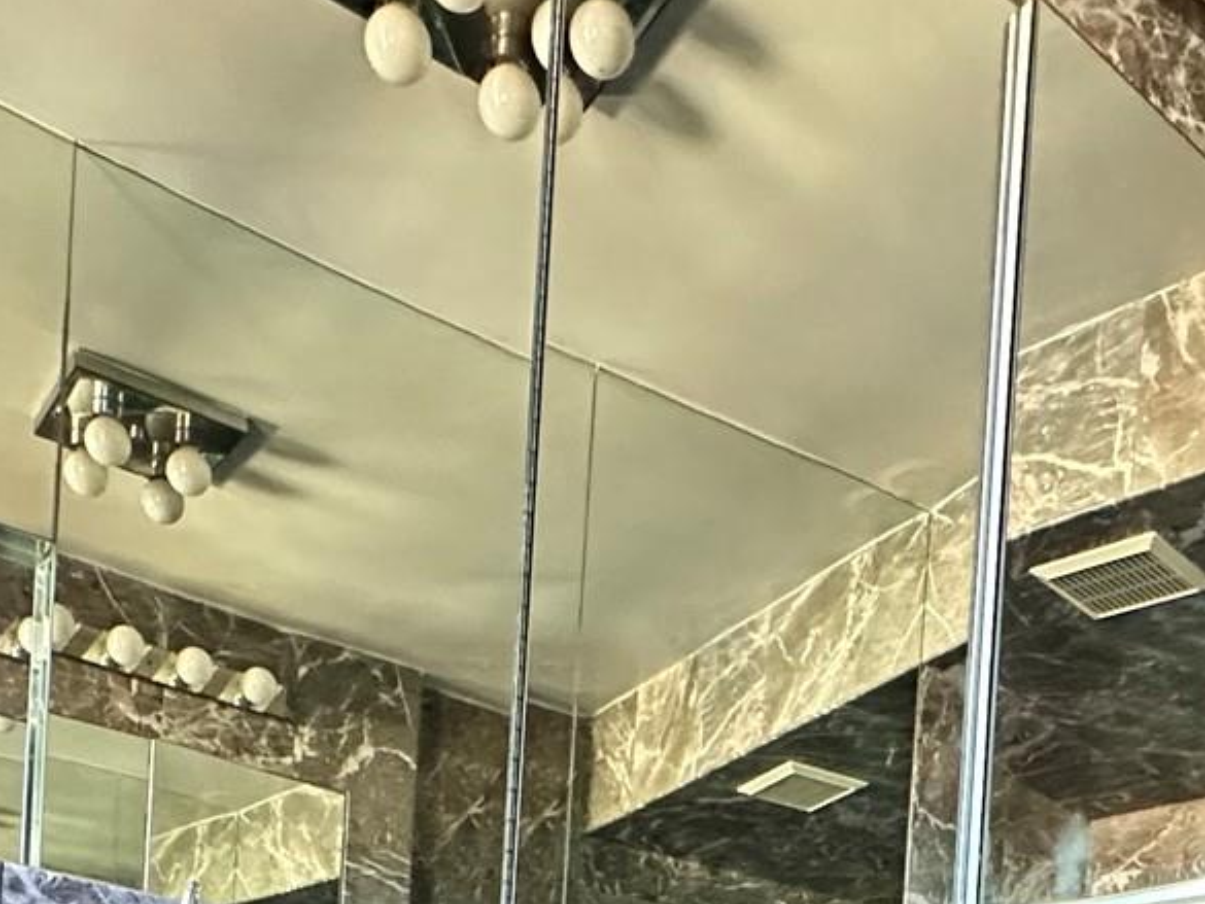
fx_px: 1706
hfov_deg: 38.6
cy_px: 1406
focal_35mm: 49
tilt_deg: -0.2
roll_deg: -3.1
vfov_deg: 23.1
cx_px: 781
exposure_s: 1/60
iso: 640
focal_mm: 2.22
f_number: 2.2
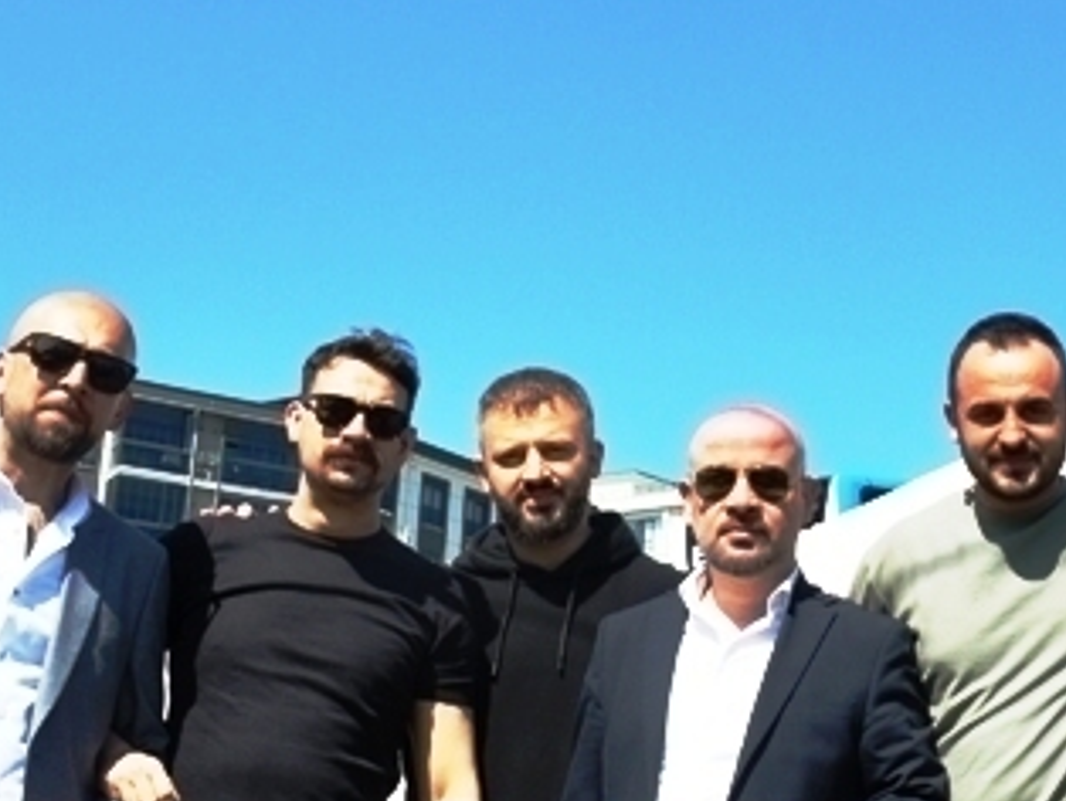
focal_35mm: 66
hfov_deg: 28.8
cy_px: 273
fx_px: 2034
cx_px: 835
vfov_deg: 22.2
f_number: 10
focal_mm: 18
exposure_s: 1/400
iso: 200
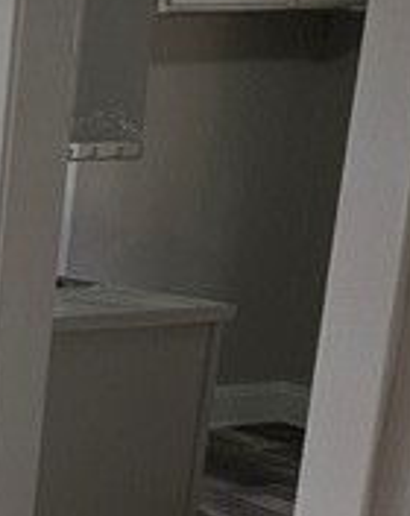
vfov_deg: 25.7
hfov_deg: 13.0
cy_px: 328
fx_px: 1126
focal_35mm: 74
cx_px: -674
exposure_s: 1/60
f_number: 1.9
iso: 40
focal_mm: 2.2
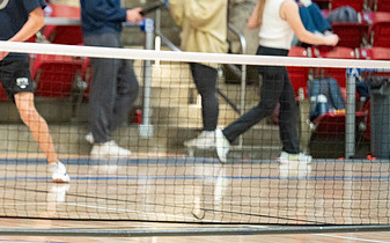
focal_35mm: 281
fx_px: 2984
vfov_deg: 4.7
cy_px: 56
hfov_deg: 7.5
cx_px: 98
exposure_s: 1/500
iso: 5000
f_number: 2.8
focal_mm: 160
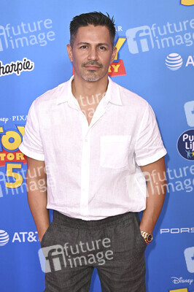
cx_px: 97
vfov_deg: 27.7
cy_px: 146
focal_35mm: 73
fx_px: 591
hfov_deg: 18.6
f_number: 6.3
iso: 1250
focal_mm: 73
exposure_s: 1/250
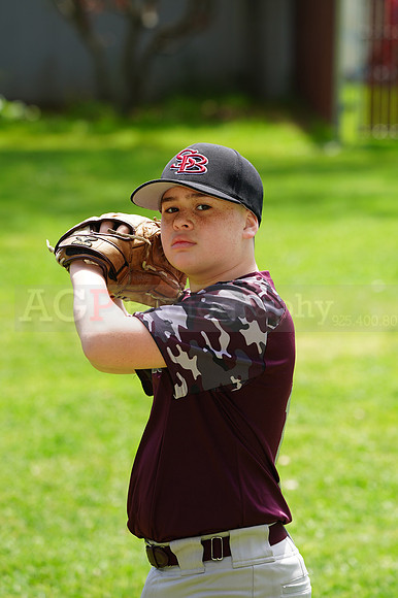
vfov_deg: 8.3
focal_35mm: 247
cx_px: 199
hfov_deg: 5.6
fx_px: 4101
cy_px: 299
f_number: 8
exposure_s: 1/160
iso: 200
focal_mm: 247
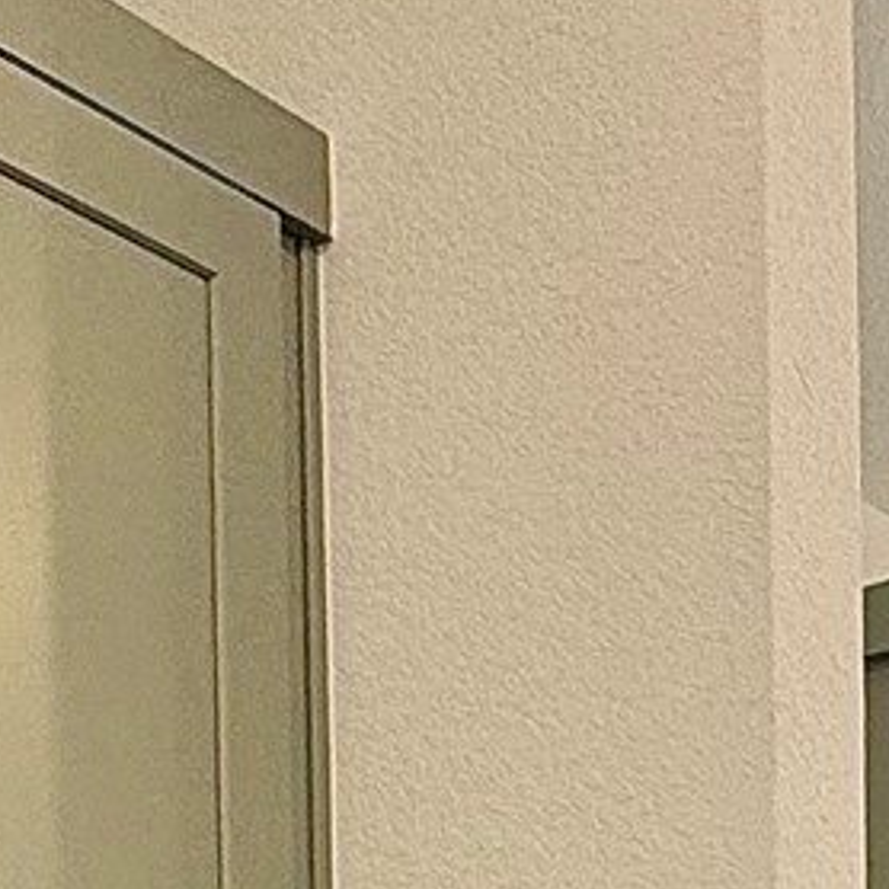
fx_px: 2644
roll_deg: +0.4
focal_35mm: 91
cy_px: 1612
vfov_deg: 16.1
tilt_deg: -2.7
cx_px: 460
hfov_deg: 19.1
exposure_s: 1/120
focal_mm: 2.22
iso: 250
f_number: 2.2
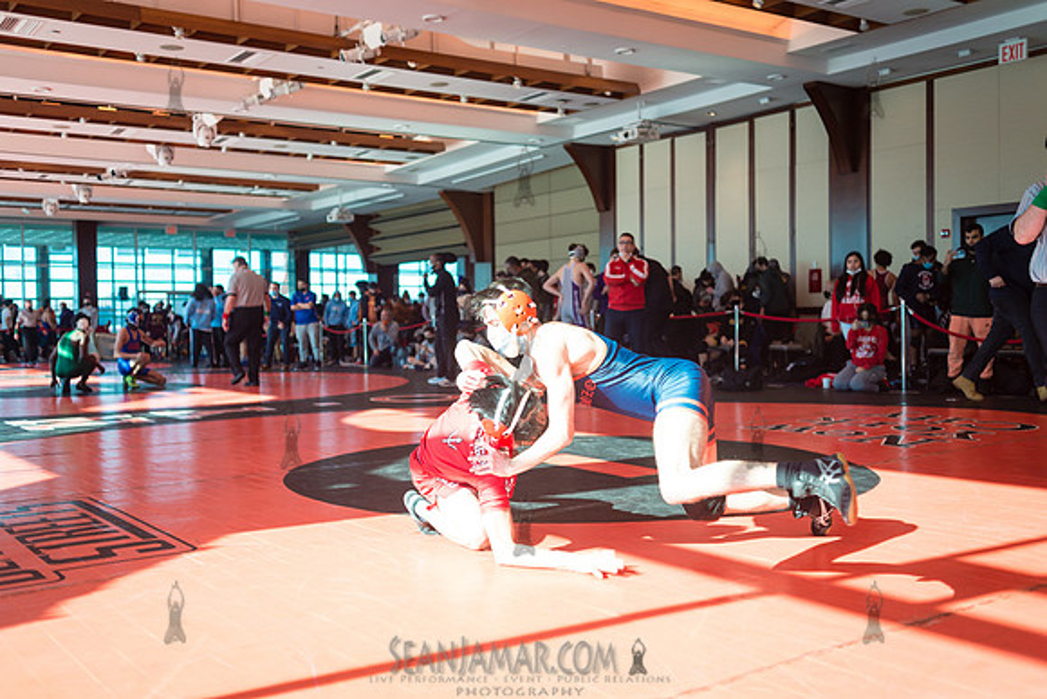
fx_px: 1018
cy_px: 350
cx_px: 524
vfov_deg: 37.9
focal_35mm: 35
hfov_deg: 54.4
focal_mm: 35
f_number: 3.2
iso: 400
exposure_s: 1/400
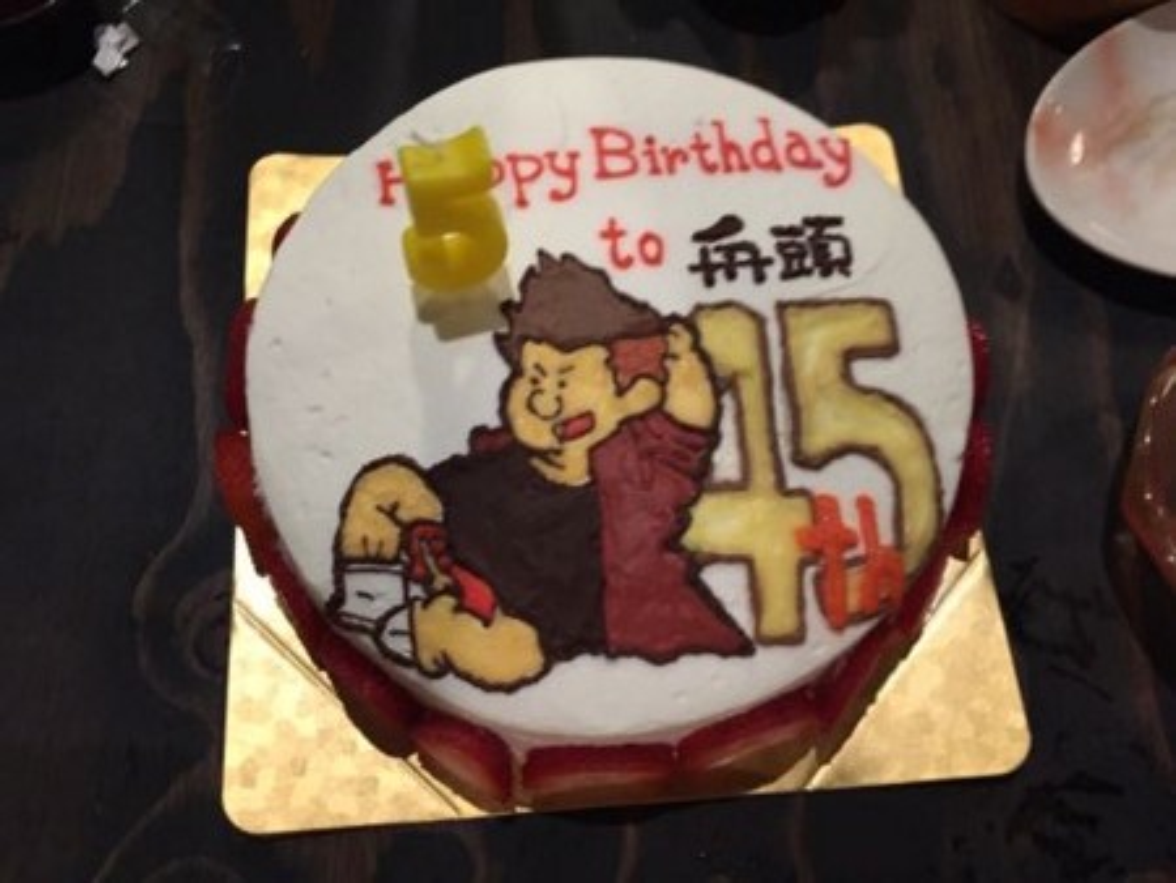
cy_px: 442
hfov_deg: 61.6
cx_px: 588
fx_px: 986
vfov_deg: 48.3
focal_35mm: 29
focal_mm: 4.15
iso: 250
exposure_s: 1/15
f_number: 2.2
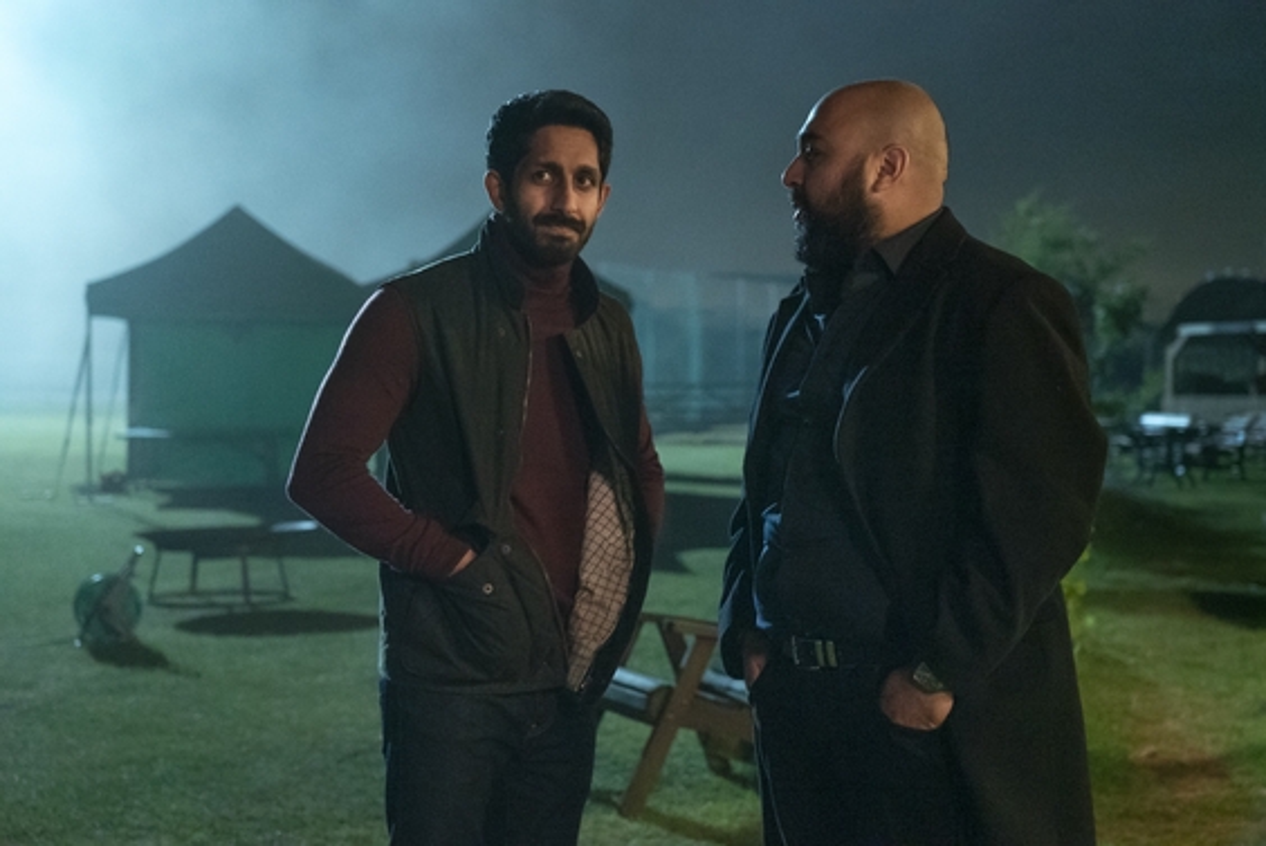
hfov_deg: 33.4
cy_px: 423
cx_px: 633
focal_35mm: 60
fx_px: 2112
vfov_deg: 22.7
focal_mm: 60
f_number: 4
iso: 8000
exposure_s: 1/30
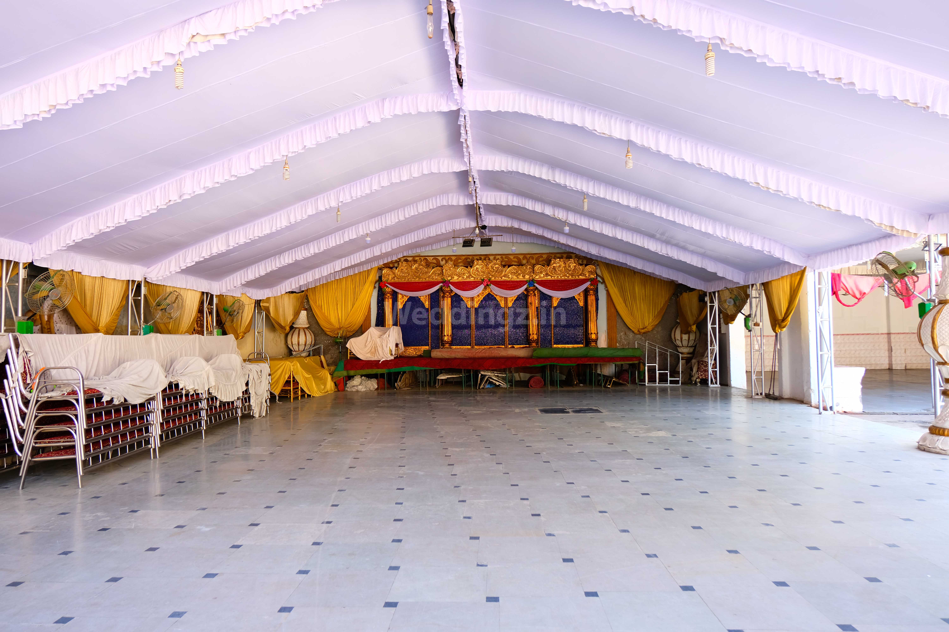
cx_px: 474
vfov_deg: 53.1
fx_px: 633
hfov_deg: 73.7
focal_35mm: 24
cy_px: 316
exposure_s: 1/40
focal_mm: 16
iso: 200
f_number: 4
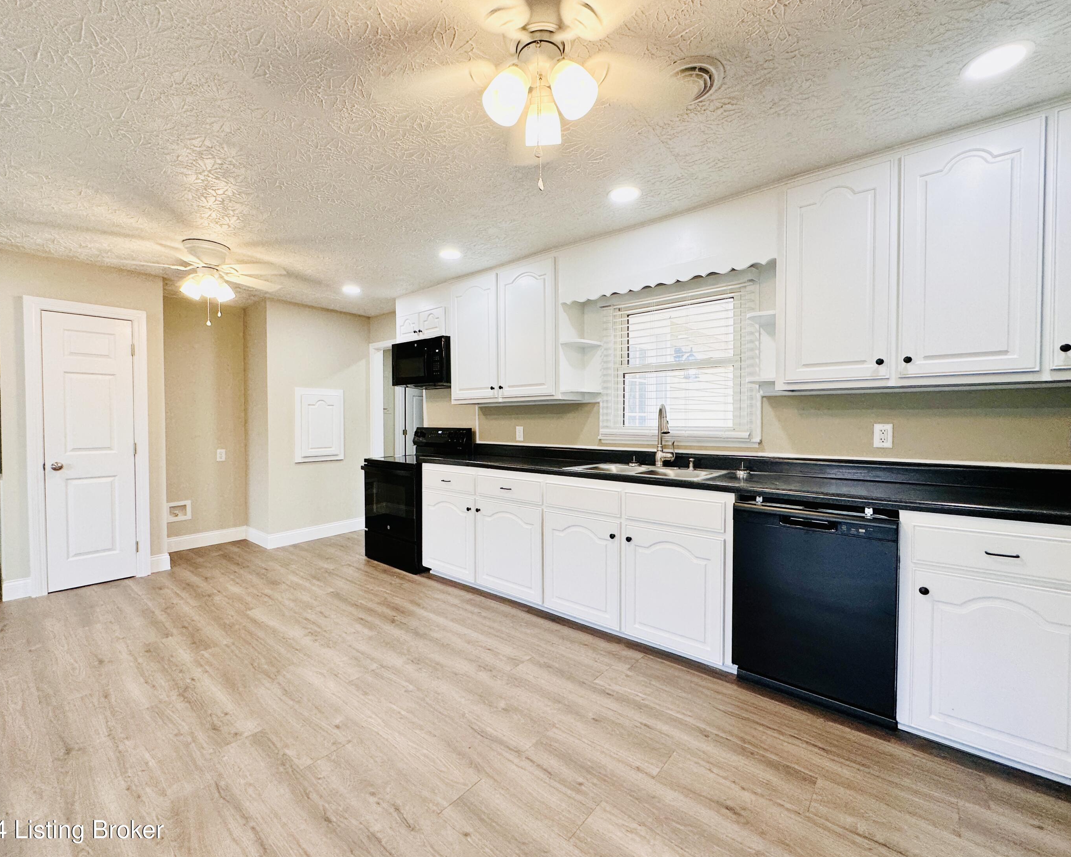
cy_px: 429
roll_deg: -0.1
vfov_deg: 84.0
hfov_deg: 96.8
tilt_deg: -1.3
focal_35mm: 15
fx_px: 475
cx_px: 520
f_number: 2.2
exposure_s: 1/120
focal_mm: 2.22
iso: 125
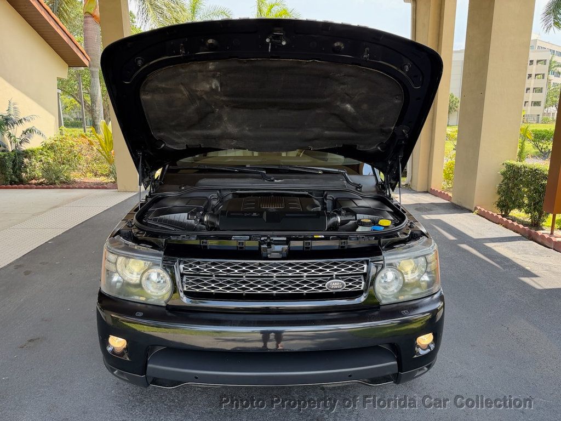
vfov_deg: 56.8
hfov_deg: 71.6
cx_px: 280
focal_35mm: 24
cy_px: 210
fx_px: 389
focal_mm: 6.76
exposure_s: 1/481
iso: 100
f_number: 1.78
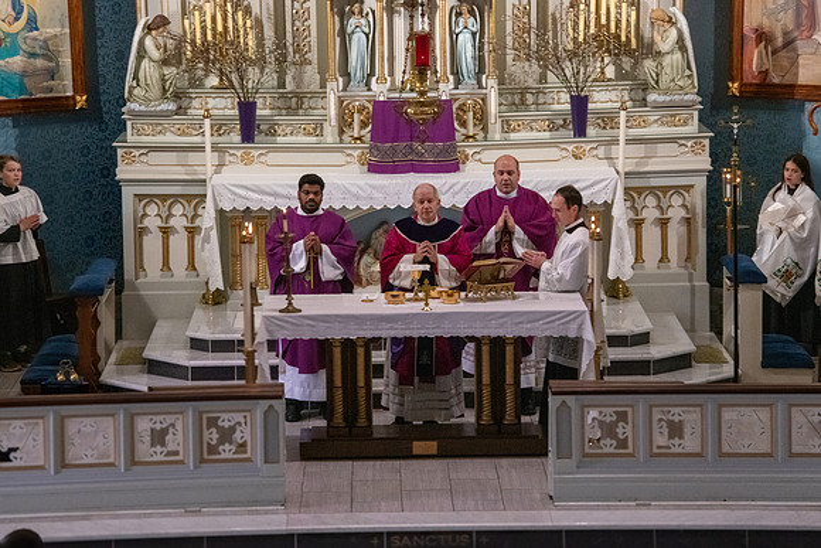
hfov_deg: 14.6
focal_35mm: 140
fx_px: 3198
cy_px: 274
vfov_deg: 9.8
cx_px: 410
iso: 4000
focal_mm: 135
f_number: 14
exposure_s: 1/80
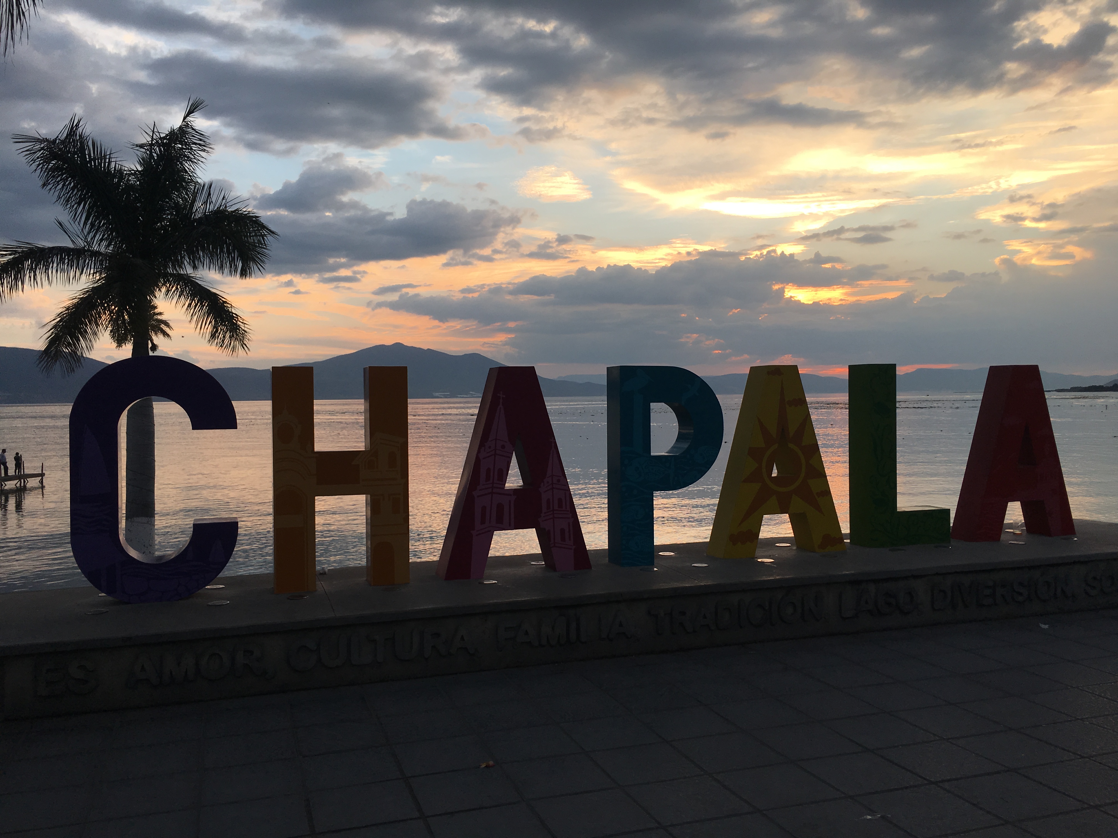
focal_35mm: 29
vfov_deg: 48.2
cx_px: 559
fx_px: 937
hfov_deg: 61.7
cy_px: 419
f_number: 2.2
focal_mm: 4.15
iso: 25
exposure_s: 1/379
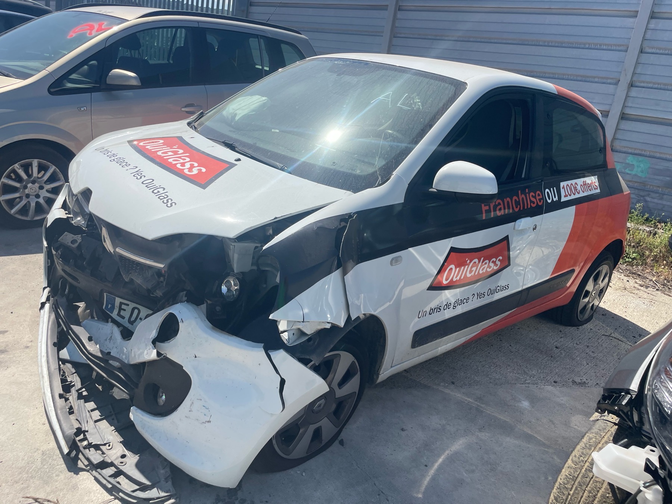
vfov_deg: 53.1
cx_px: 336
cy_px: 252
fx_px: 505
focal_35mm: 26
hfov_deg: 67.3
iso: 32
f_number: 1.6
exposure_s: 1/4000
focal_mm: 4.2
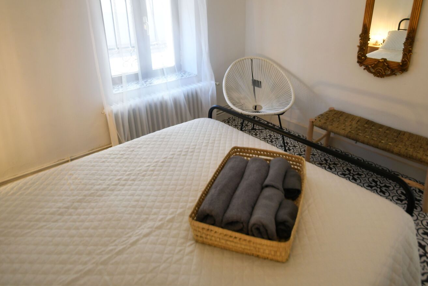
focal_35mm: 22
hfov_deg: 77.7
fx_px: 262
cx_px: 256
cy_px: 89
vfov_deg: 55.7
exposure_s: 1/80
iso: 250
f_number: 4.5
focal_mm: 10
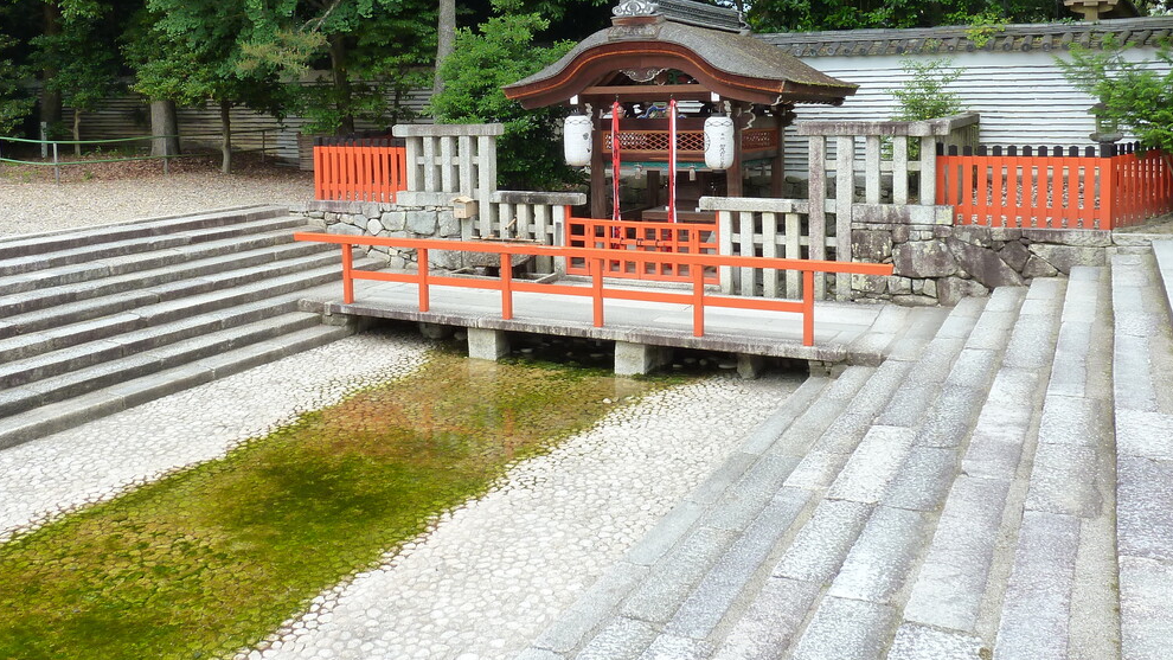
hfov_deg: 59.4
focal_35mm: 33
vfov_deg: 35.0
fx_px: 1026
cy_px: 181
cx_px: 545
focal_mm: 4.1
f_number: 4
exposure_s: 1/125
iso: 125
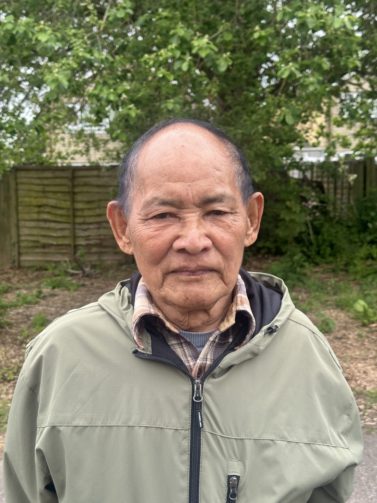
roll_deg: -0.2
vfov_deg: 39.7
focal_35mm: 48
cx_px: 188
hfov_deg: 30.3
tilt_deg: -5.1
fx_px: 697
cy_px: 252
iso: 64
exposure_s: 1/729
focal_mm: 6.86
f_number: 1.78
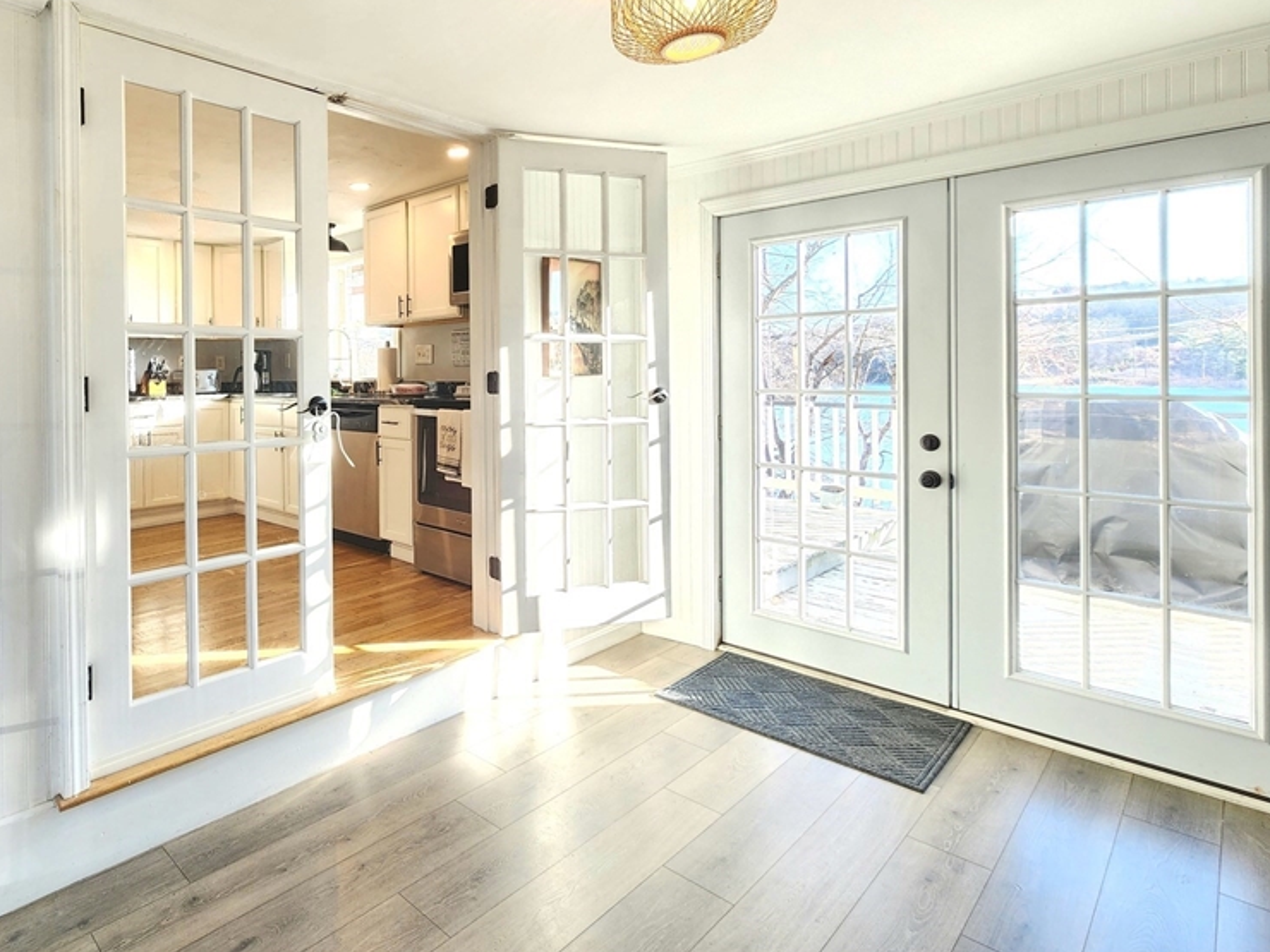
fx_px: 660
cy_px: 372
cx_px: 429
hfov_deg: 84.9
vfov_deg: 70.7
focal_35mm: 18
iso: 80
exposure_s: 1/60.2
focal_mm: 2.2
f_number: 2.2
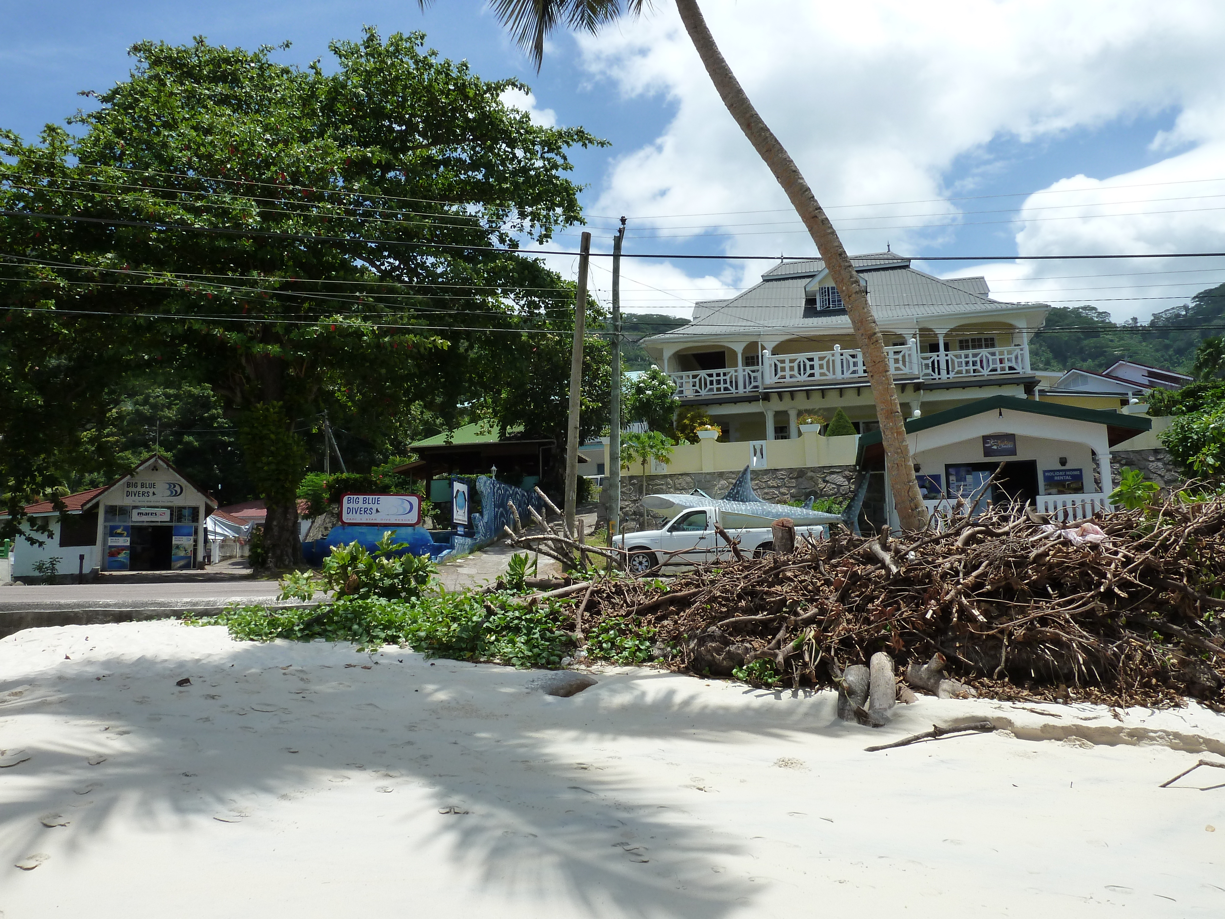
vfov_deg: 54.9
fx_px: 885
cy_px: 460
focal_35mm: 25
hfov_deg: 69.4
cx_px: 612
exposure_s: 1/400
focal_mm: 4.1
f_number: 5.6
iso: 125
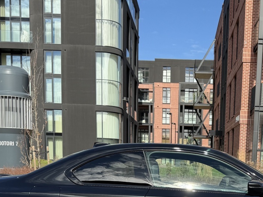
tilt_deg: -6.3
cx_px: 191
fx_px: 410
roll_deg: -1.6
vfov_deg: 25.3
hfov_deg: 34.9
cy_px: 209
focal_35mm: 54
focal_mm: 6.76
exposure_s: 1/2611
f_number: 1.78
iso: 80
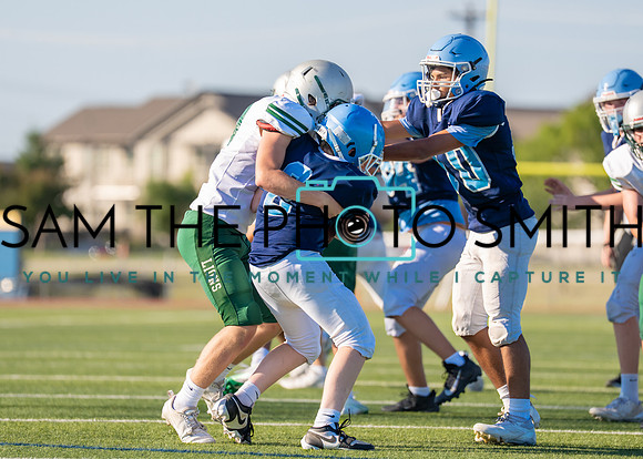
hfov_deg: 6.9
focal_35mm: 291
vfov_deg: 4.9
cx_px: 312
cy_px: 232
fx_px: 5319
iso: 250
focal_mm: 200
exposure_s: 1/4000
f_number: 2.8
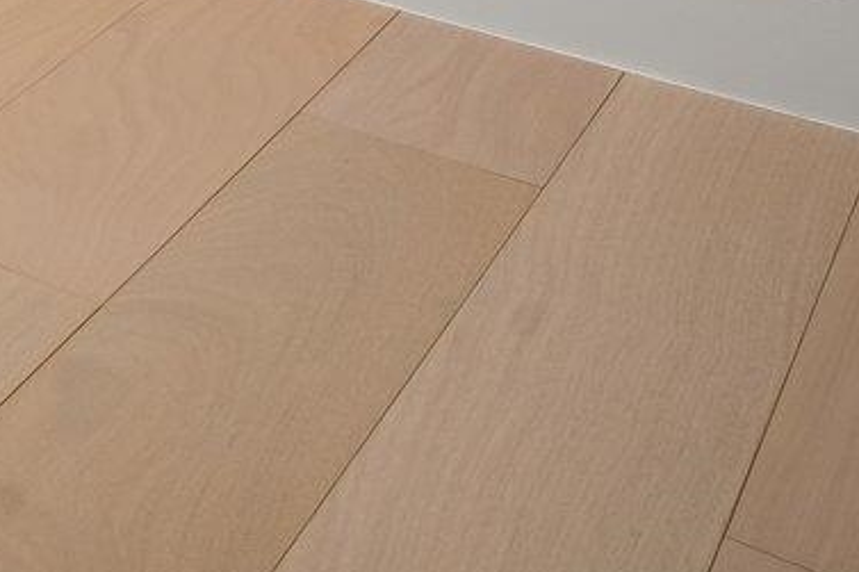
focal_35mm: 76
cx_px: -1292
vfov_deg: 12.3
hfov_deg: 14.4
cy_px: -956
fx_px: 1813
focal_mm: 14
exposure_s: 1/10
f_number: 8
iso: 250
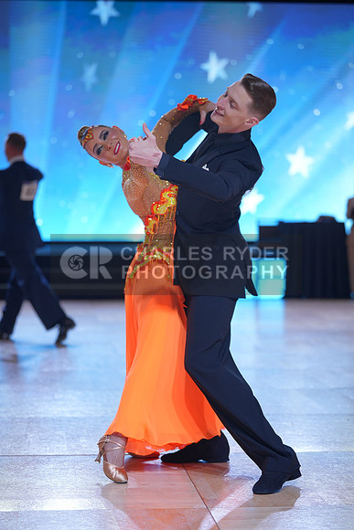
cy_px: 265
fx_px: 1371
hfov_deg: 14.7
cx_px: 177
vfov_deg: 21.9
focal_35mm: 93
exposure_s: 1/400
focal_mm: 93
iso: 400
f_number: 2.8
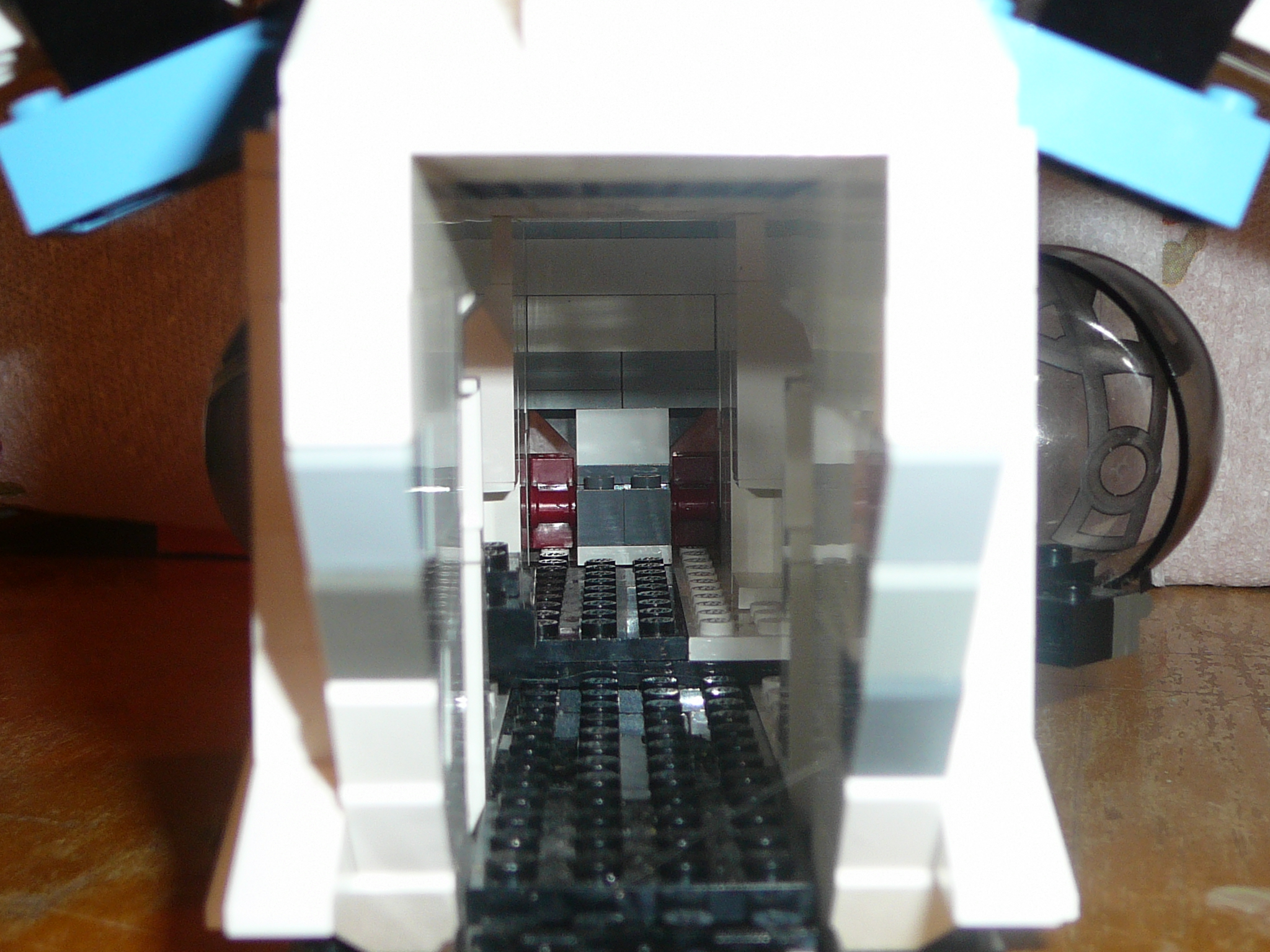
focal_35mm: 59
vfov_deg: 24.8
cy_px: 476
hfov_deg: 32.7
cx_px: 635
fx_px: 2165
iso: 80
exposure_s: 1/30
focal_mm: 7
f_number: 3.3
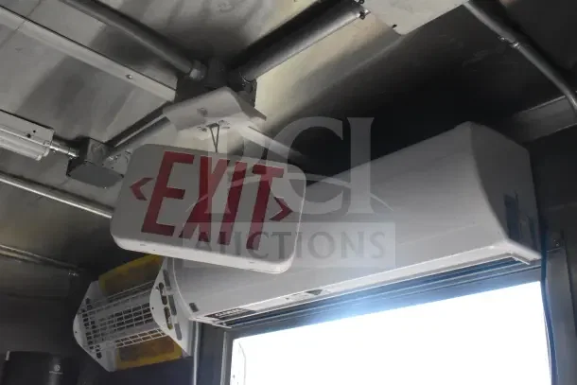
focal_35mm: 40
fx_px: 649
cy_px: 192
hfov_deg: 47.9
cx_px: 288
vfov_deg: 33.0
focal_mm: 27
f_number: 13
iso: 6400
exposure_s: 1/640
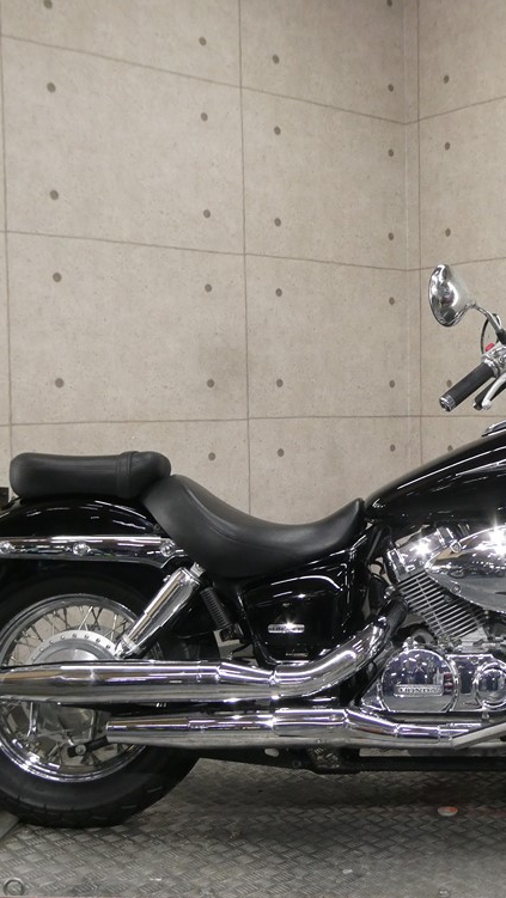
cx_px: 400
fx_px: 1168
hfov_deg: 24.1
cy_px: 458
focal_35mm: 49
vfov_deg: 42.1
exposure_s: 1/80
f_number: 3.6
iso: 400
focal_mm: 5.8
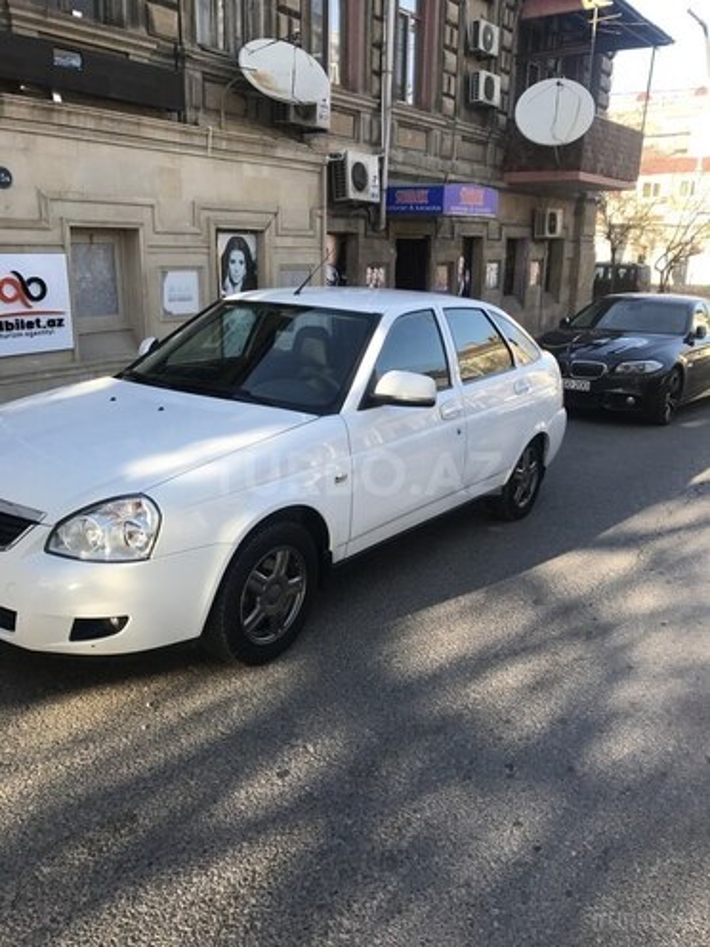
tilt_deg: -15.6
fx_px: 766
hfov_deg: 49.7
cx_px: 355
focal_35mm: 28
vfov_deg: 63.4
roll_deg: -0.8
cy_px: 474
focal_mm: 3.99
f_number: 1.8
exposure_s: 1/439
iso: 20
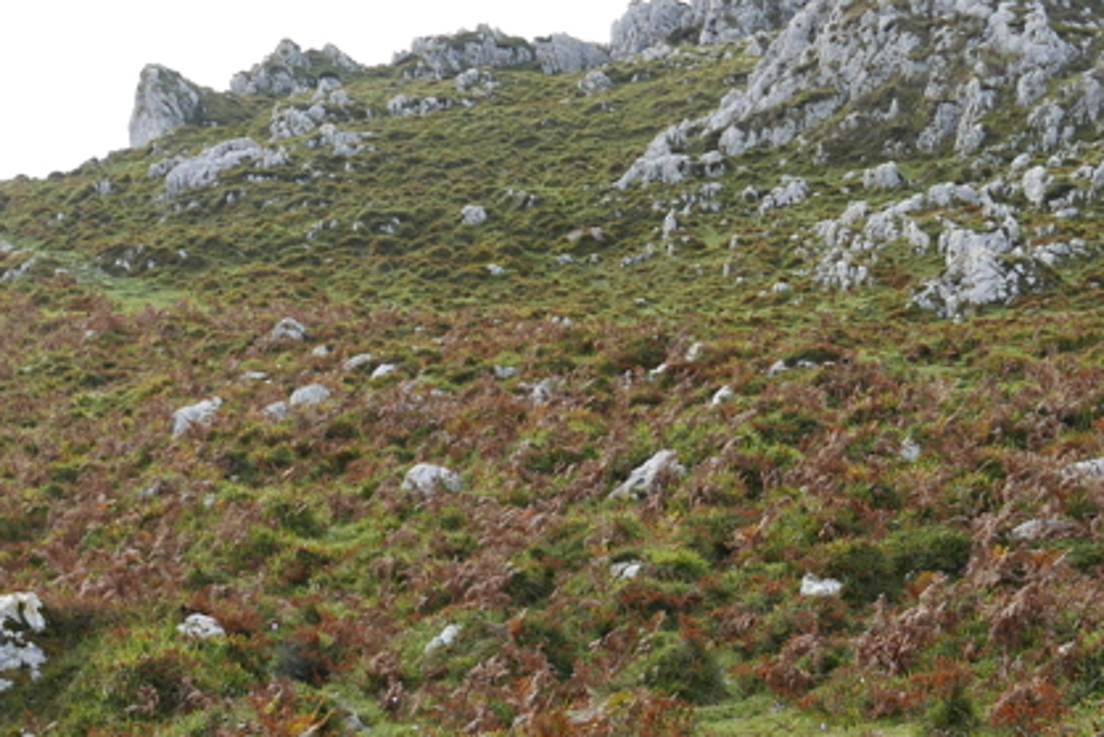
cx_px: 643
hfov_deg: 23.6
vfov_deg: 15.7
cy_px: 679
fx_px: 2638
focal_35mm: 86
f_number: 5.6
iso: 200
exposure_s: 1/250
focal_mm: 13.4
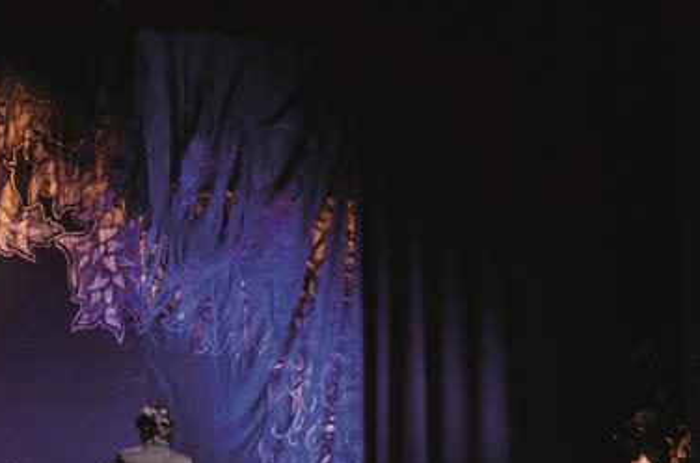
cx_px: 6
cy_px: 430
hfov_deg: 23.5
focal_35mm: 83
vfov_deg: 16.1
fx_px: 1610
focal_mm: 26
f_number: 2.8
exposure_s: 1/100
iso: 2000
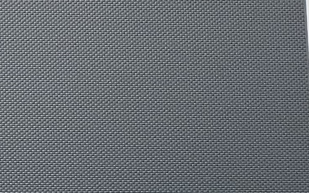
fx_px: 3704
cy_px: 198
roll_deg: +0.6
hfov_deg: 4.7
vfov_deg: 3.0
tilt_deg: -17.8
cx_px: -445
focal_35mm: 440
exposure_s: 1/100
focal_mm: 9
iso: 50
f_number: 2.8
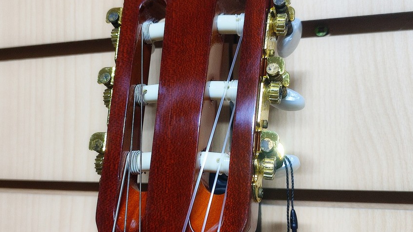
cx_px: 189
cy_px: 117
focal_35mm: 31
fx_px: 339
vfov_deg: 37.8
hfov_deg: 62.5
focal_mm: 5.89
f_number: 1.89
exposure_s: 1/33
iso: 747
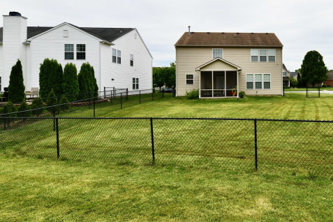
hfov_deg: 72.8
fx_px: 203
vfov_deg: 56.9
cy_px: 91
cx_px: 252
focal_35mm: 22
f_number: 11
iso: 640
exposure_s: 1/500
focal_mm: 14
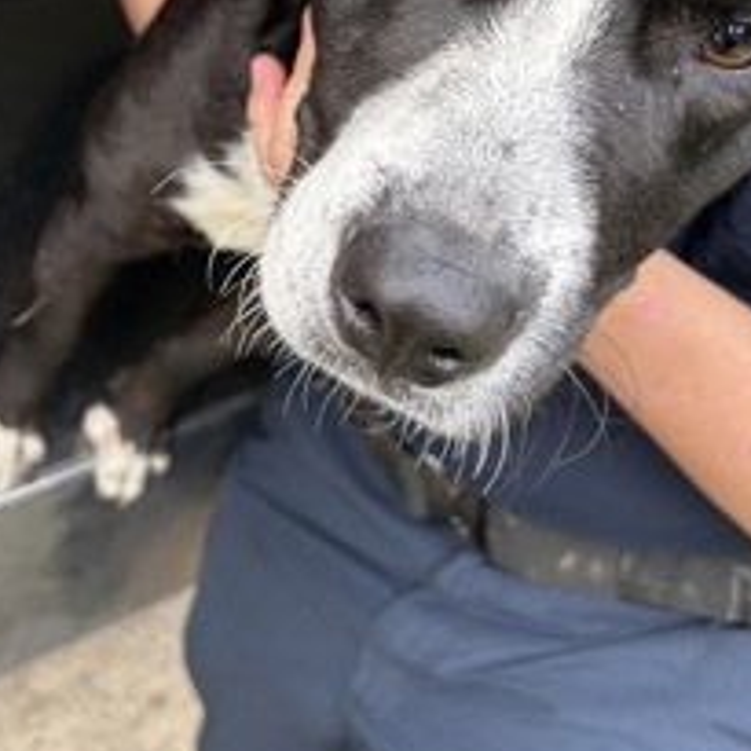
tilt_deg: -37.8
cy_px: 169
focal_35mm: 47
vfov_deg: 35.1
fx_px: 1154
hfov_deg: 35.4
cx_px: 200
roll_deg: -20.9
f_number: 1.5
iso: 100
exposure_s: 1/121
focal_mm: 5.7
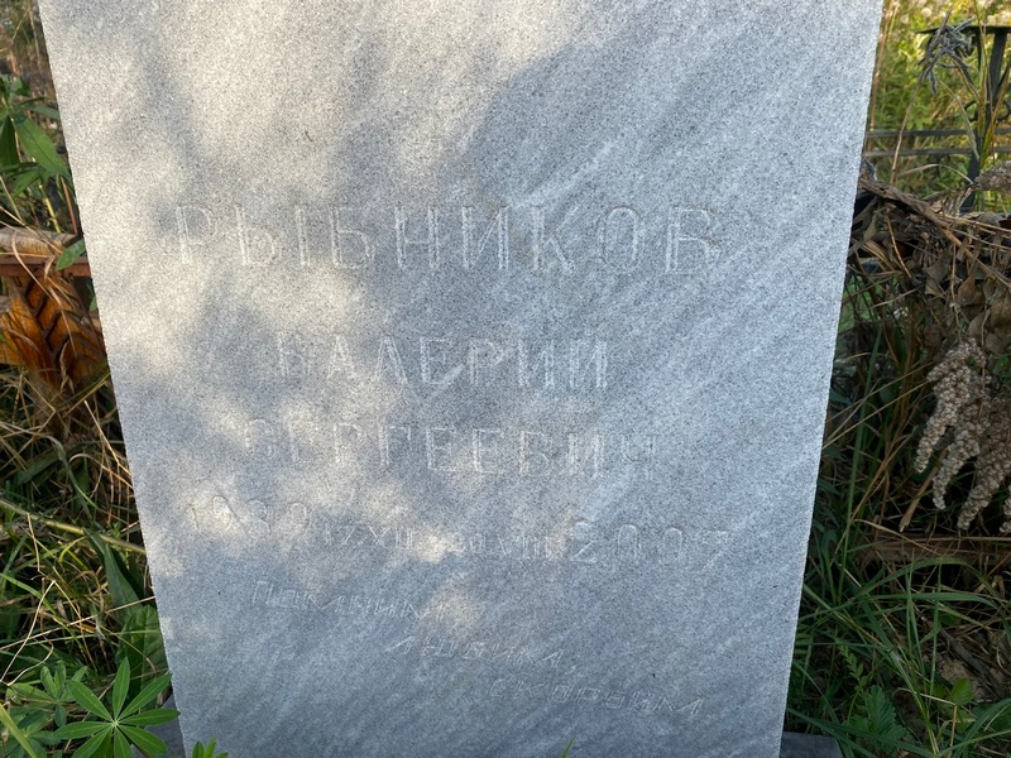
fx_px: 759
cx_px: 506
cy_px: 379
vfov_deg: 53.1
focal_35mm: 26
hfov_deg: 67.3
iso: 32
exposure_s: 1/845
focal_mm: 4.25
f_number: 1.8
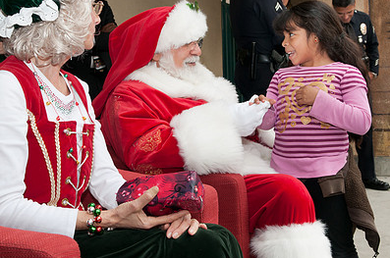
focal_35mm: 57
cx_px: 191
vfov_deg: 23.7
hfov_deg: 35.1
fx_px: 616
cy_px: 107
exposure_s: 1/200
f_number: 7.1
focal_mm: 26
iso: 320
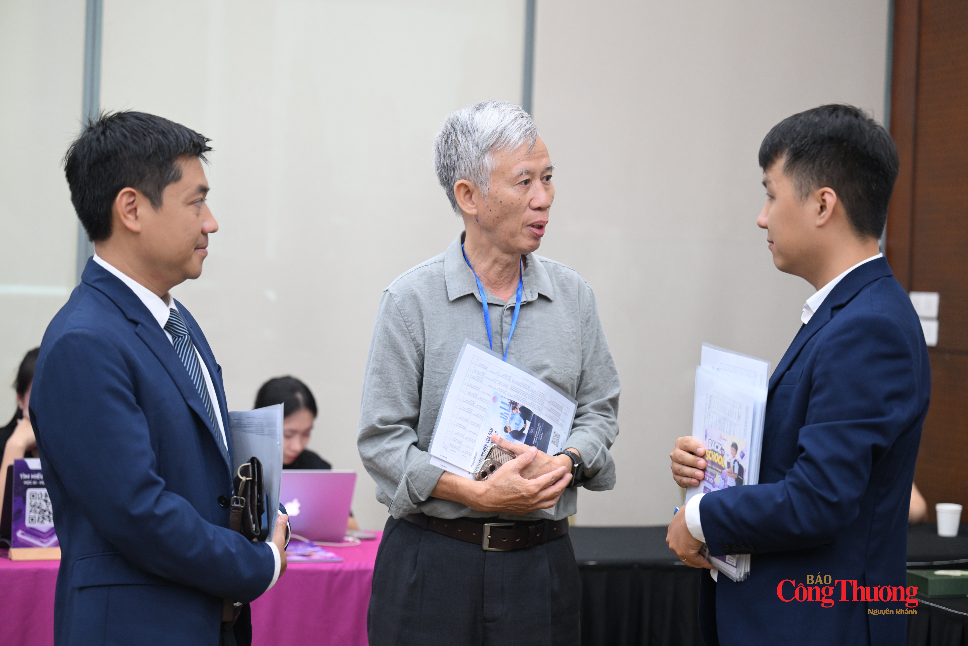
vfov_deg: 19.5
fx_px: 1882
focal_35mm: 70
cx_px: 484
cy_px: 323
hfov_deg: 28.8
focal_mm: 70
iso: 1400
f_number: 2.8
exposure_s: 1/80
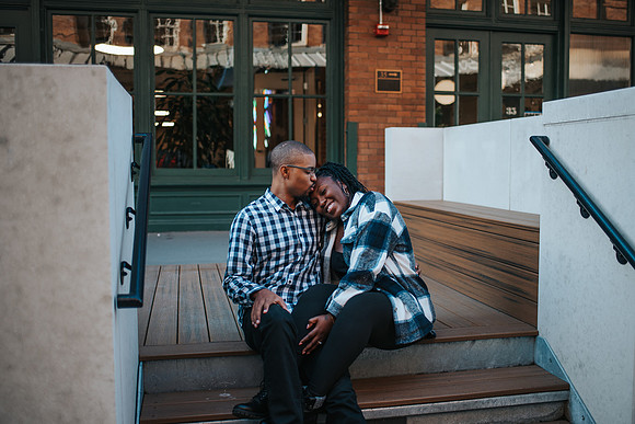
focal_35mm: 37
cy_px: 206
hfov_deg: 52.2
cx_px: 322
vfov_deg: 36.2
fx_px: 649
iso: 400
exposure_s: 1/640
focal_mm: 35
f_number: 1.8
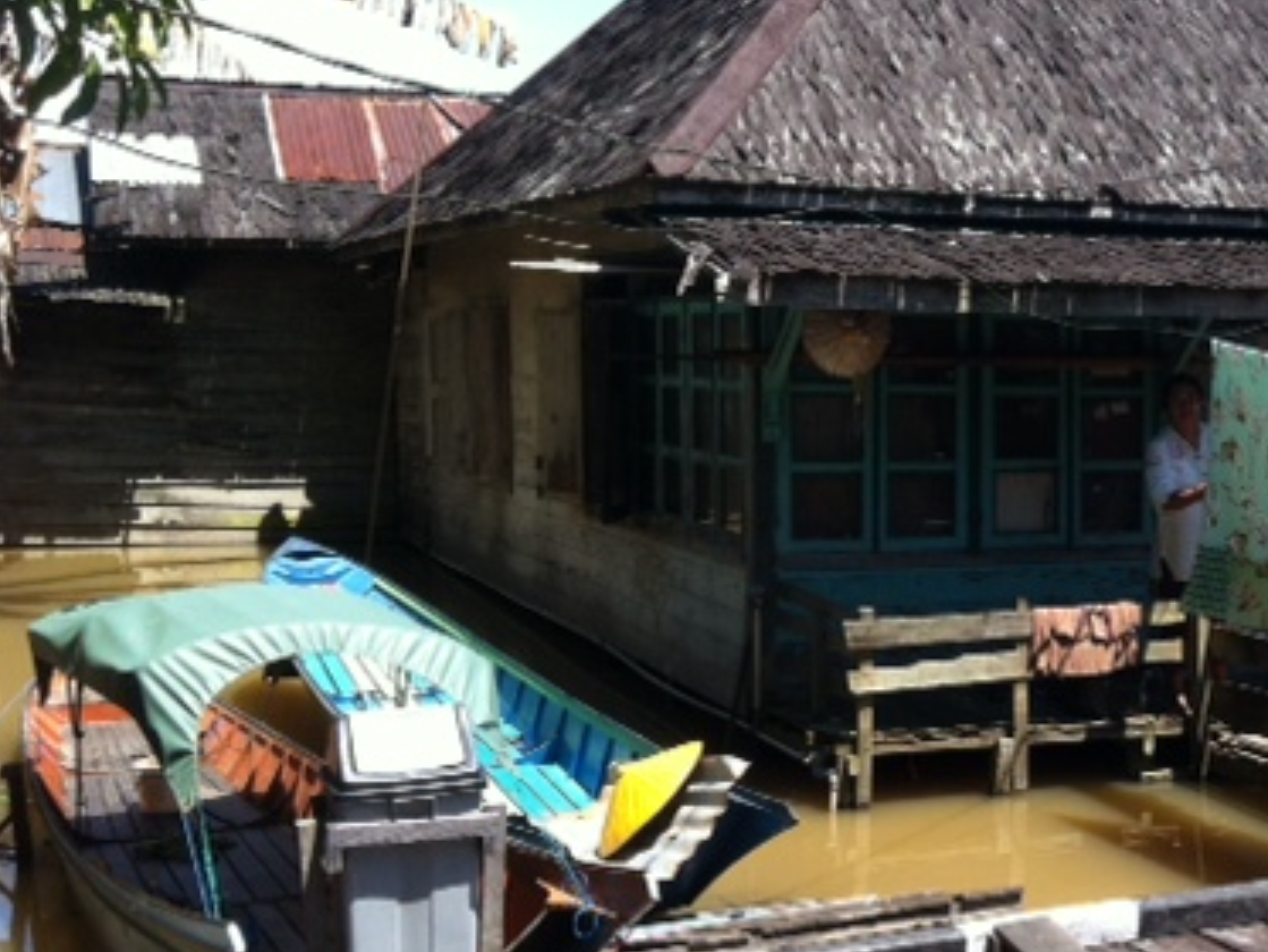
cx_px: 1064
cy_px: 503
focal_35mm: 60
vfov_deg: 24.4
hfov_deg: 31.1
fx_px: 2199
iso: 80
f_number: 2.8
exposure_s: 1/642
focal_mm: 3.85
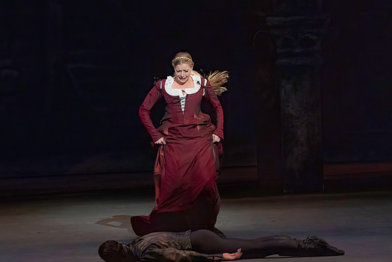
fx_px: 4631
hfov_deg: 4.8
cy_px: 117
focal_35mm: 425
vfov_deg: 3.2
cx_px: 190
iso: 5000
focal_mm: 297
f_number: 7.1
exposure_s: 1/320
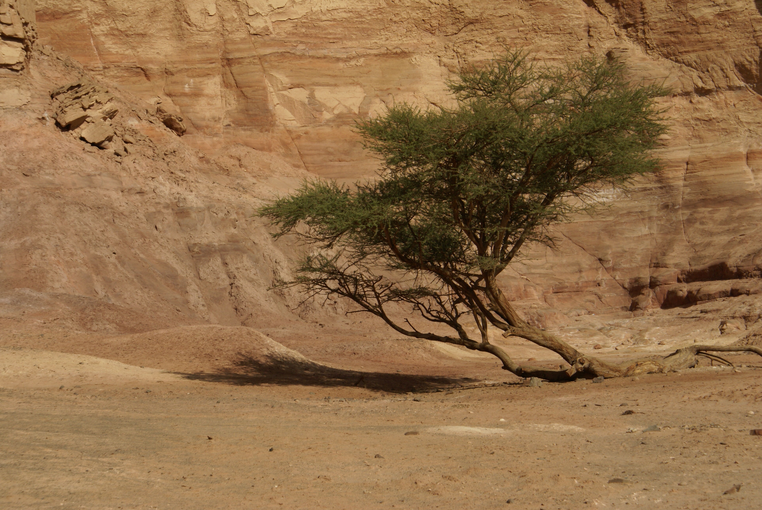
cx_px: 381
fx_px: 2225
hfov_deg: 19.4
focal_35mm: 105
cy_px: 255
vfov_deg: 13.1
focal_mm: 70
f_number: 13
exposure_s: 1/500
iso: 200
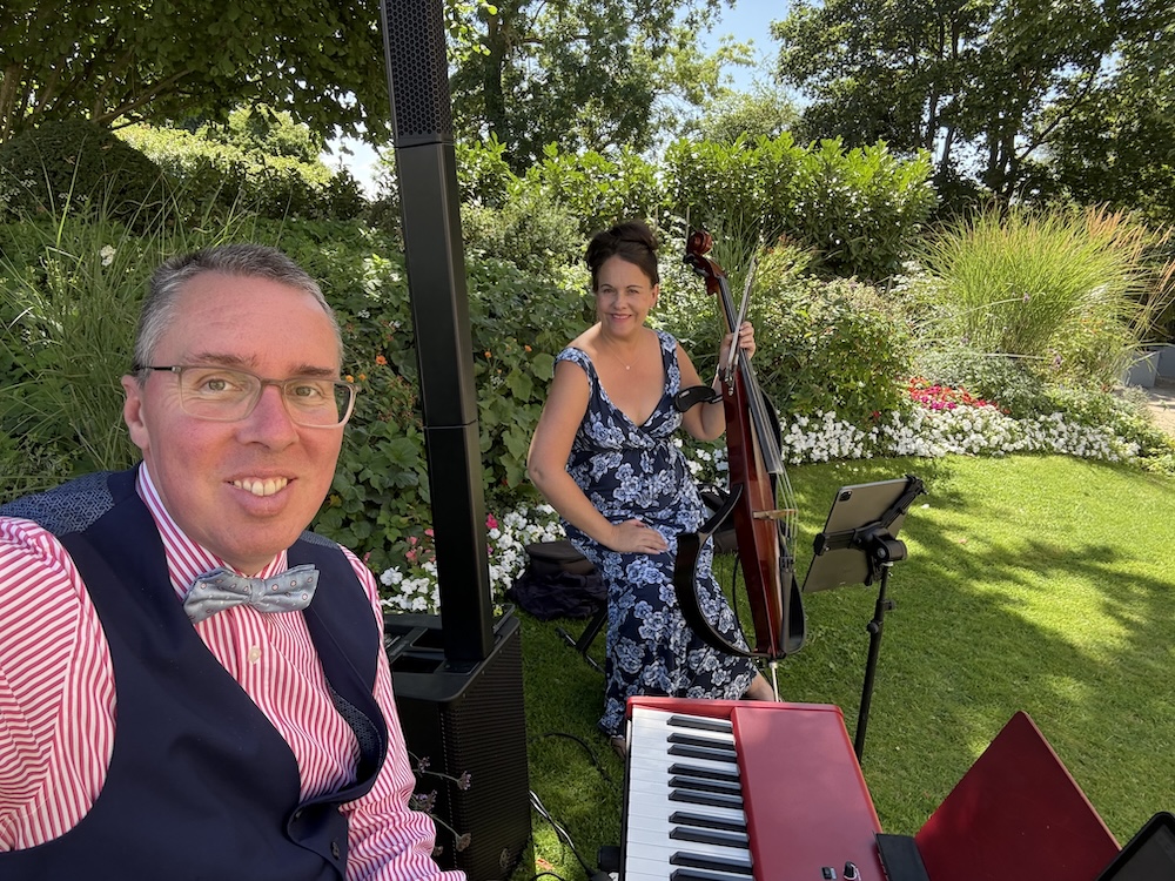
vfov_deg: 58.9
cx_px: 588
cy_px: 440
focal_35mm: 23
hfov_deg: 73.9
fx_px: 781
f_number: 1.9
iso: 25
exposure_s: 1/190
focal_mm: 2.69
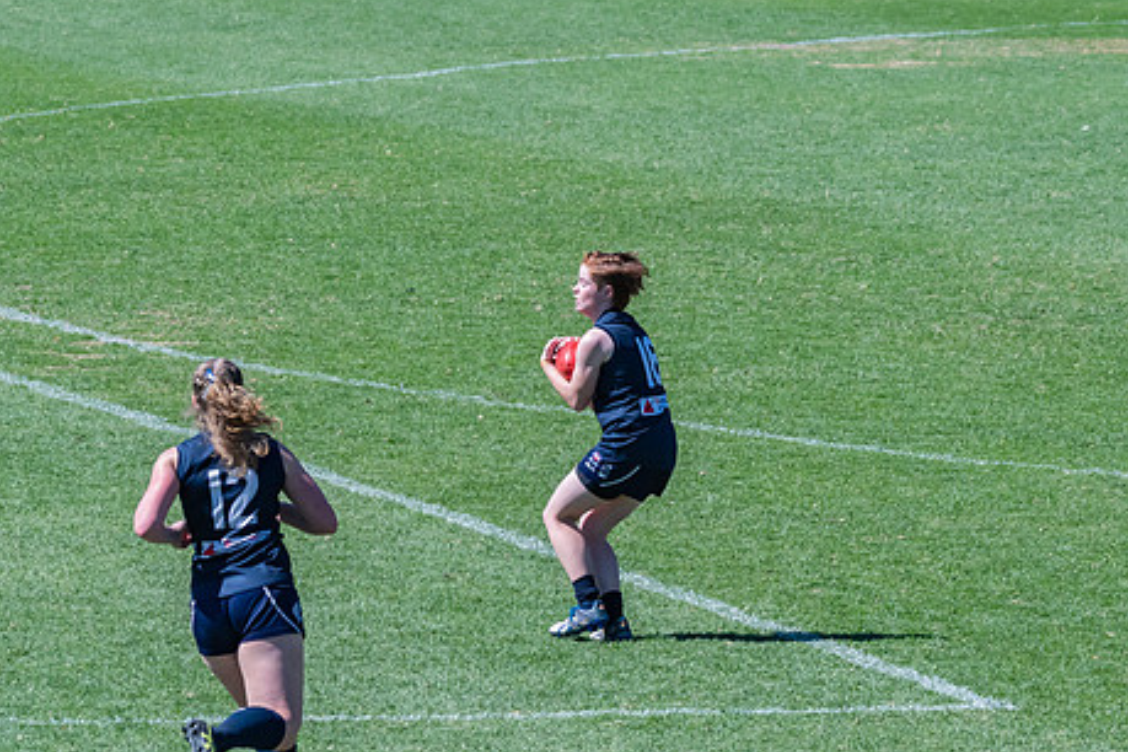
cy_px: 370
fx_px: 17608
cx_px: 568
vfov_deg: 2.4
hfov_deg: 3.7
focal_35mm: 562
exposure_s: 1/1250
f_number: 11
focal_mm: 250
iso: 800
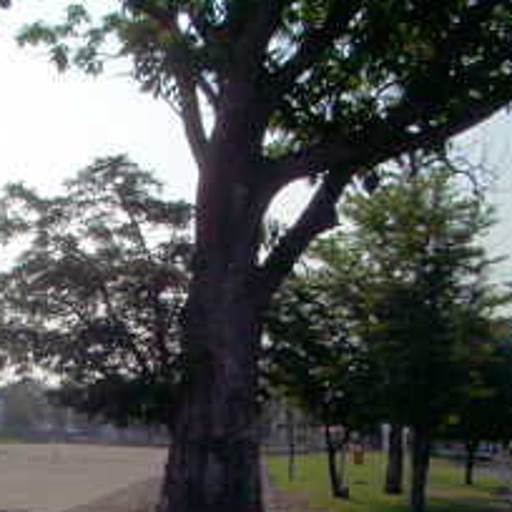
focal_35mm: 64
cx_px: -5
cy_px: 380
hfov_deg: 25.5
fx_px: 1071
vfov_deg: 26.6
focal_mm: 5.8
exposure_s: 1/2000
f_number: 4.3
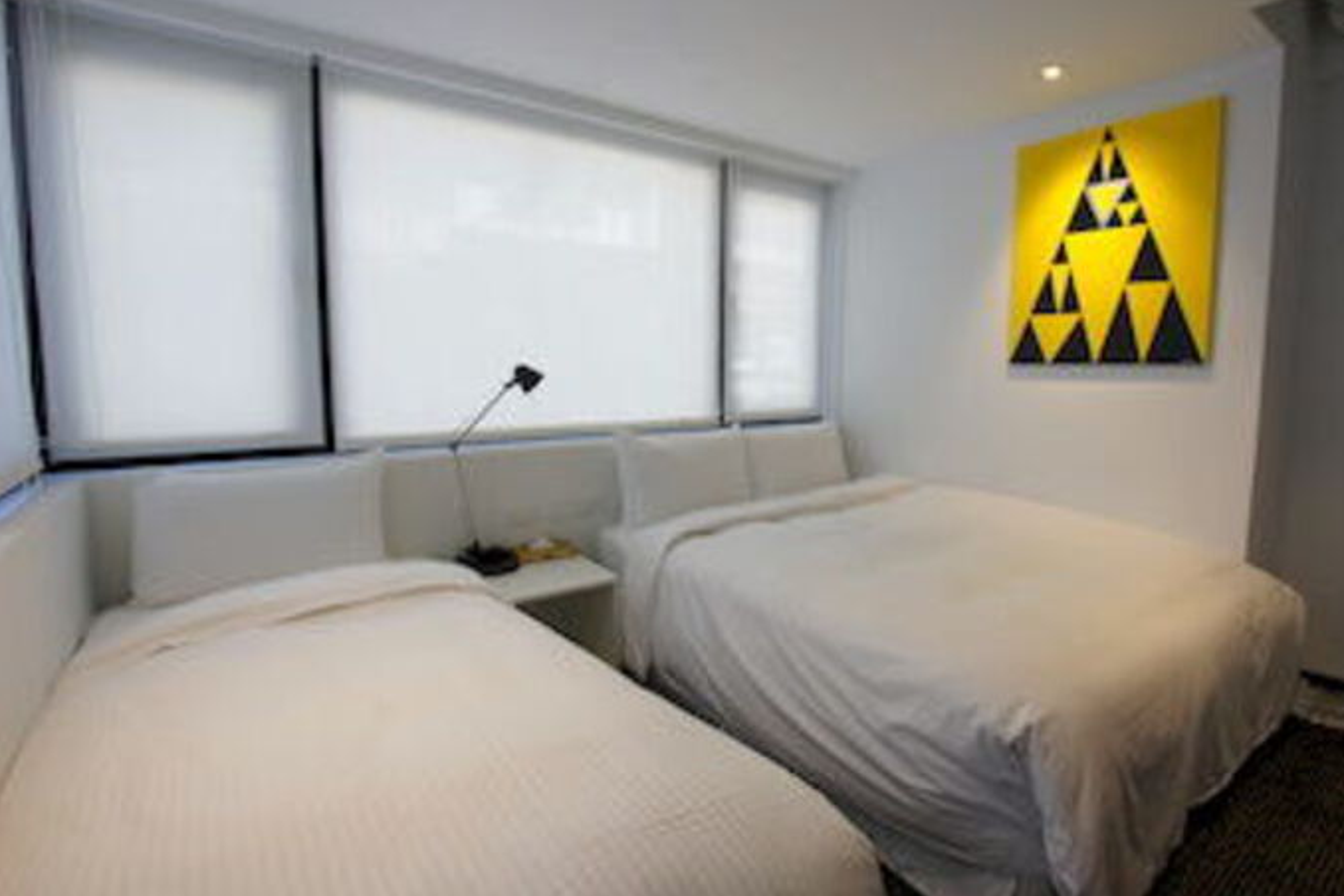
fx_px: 654
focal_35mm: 18
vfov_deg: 68.7
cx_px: 708
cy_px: 424
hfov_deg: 91.4
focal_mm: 11
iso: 400
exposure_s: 1/20
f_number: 10
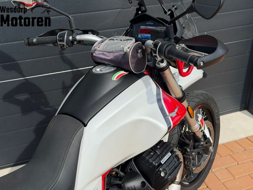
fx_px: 351
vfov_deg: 30.3
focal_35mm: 48
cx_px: 126
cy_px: 95
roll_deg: +0.1
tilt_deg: -27.2
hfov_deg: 39.7
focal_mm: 6.76
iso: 64
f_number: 1.78
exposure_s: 1/4329
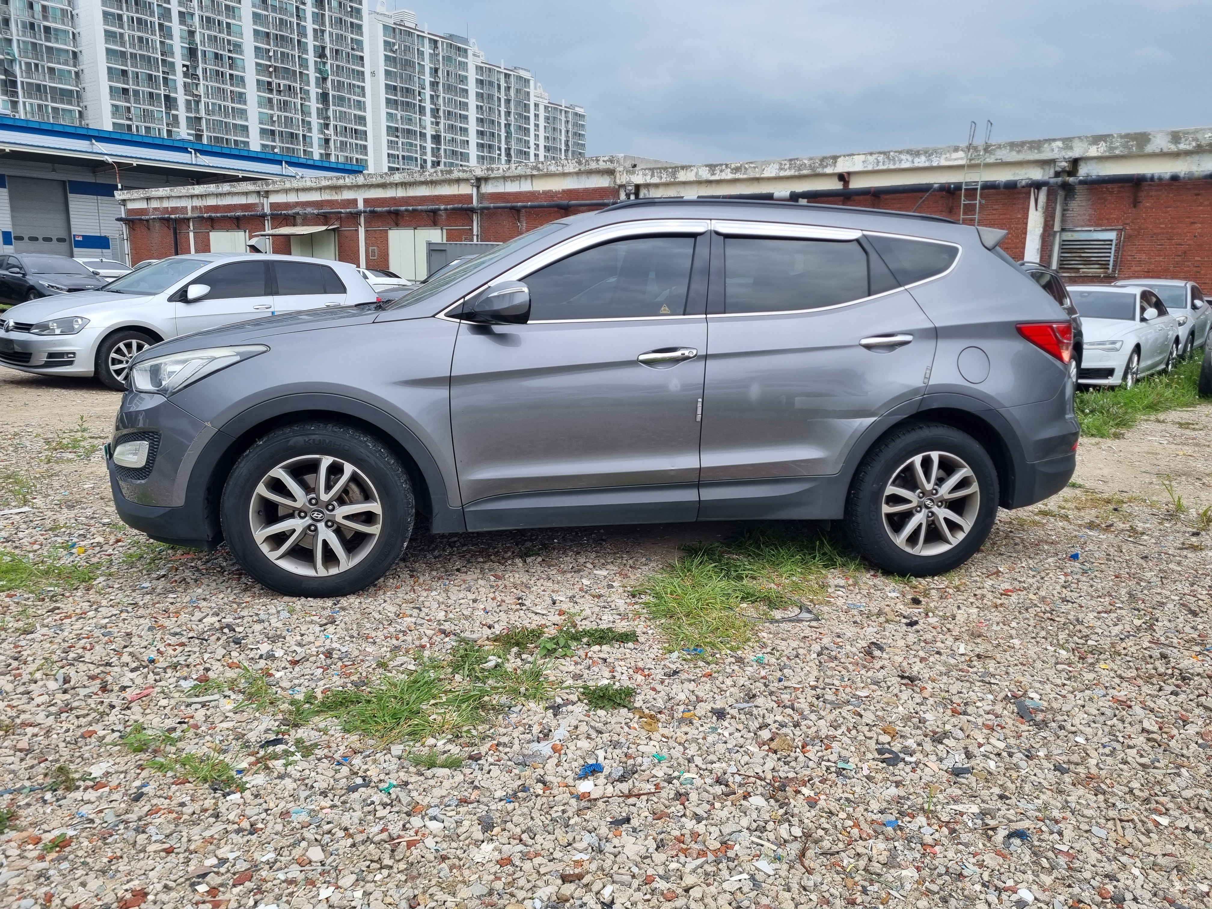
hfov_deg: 67.3
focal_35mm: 26
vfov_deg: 53.1
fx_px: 910
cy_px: 454
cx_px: 606
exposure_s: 1/1952
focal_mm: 5.4
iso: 50
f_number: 1.8
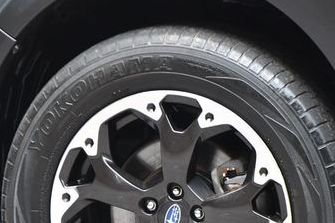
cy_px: 207
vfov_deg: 3.7
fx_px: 3469
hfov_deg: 5.5
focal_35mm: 373
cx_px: 175
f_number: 4.8
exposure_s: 1/200
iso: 800
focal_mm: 130
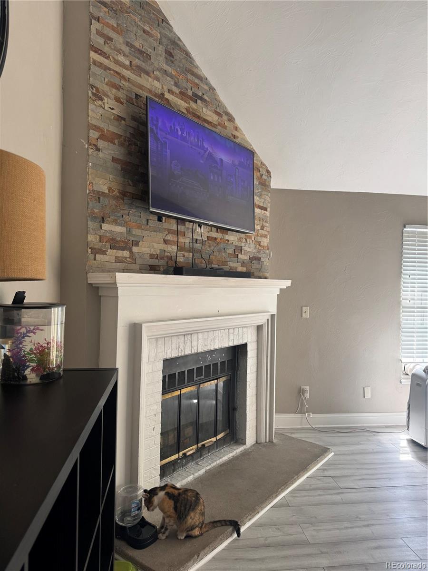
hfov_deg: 56.8
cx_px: 214
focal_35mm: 24
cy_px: 286
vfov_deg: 71.6
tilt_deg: -1.0
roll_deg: -0.6
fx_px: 396
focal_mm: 6.76
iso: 125
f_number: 1.78
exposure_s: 1/121
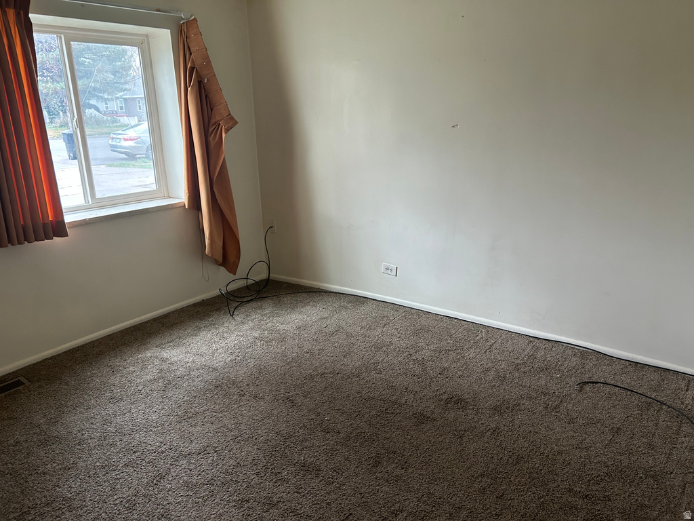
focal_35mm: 26
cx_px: 347
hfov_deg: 67.3
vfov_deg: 53.1
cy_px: 260
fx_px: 521
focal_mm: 5.7
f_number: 1.5
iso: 200
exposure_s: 1/60
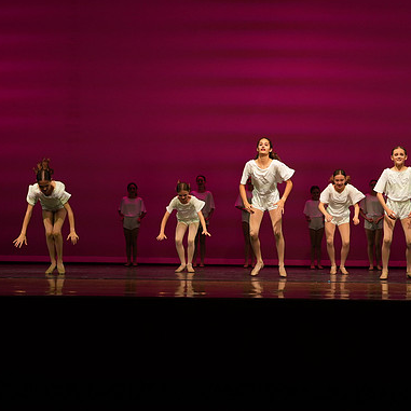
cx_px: 280
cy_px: 203
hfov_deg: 25.9
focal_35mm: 66
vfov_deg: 26.1
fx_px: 887
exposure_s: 1/1000
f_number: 4
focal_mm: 51
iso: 2000
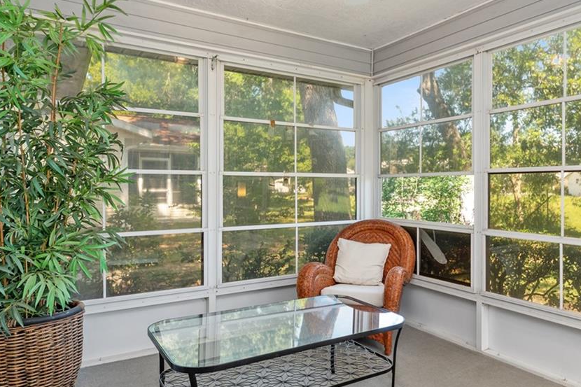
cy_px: 192
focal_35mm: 27
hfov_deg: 65.4
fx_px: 436
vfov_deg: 47.9
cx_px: 394
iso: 320
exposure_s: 1/4
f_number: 7.1
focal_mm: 14
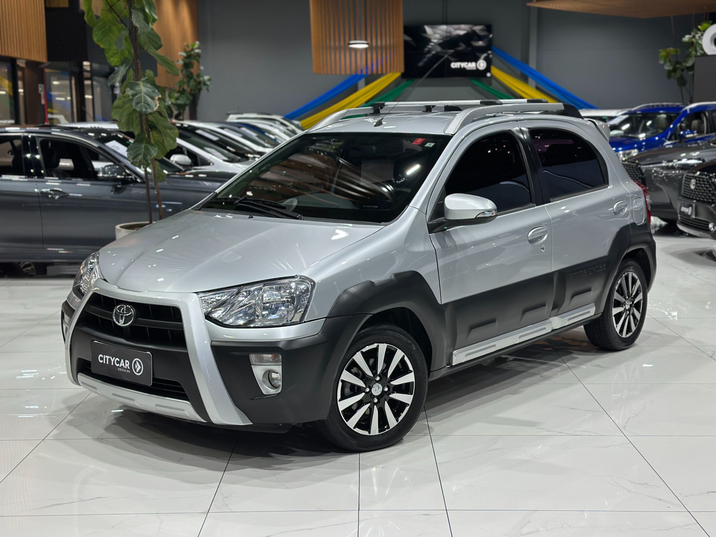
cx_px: 358
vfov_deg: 30.3
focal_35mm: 48
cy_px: 268
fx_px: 993
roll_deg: +0.3
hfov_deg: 39.7
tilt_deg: -8.9
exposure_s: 1/120
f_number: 1.78
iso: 160
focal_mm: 6.86
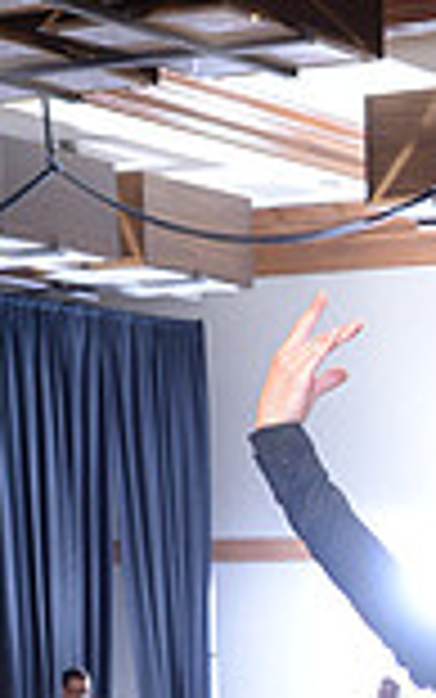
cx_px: 820
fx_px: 2754
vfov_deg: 13.5
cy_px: 1090
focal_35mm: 145
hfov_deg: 8.6
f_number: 5.6
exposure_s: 1/250
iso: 1250
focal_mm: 38
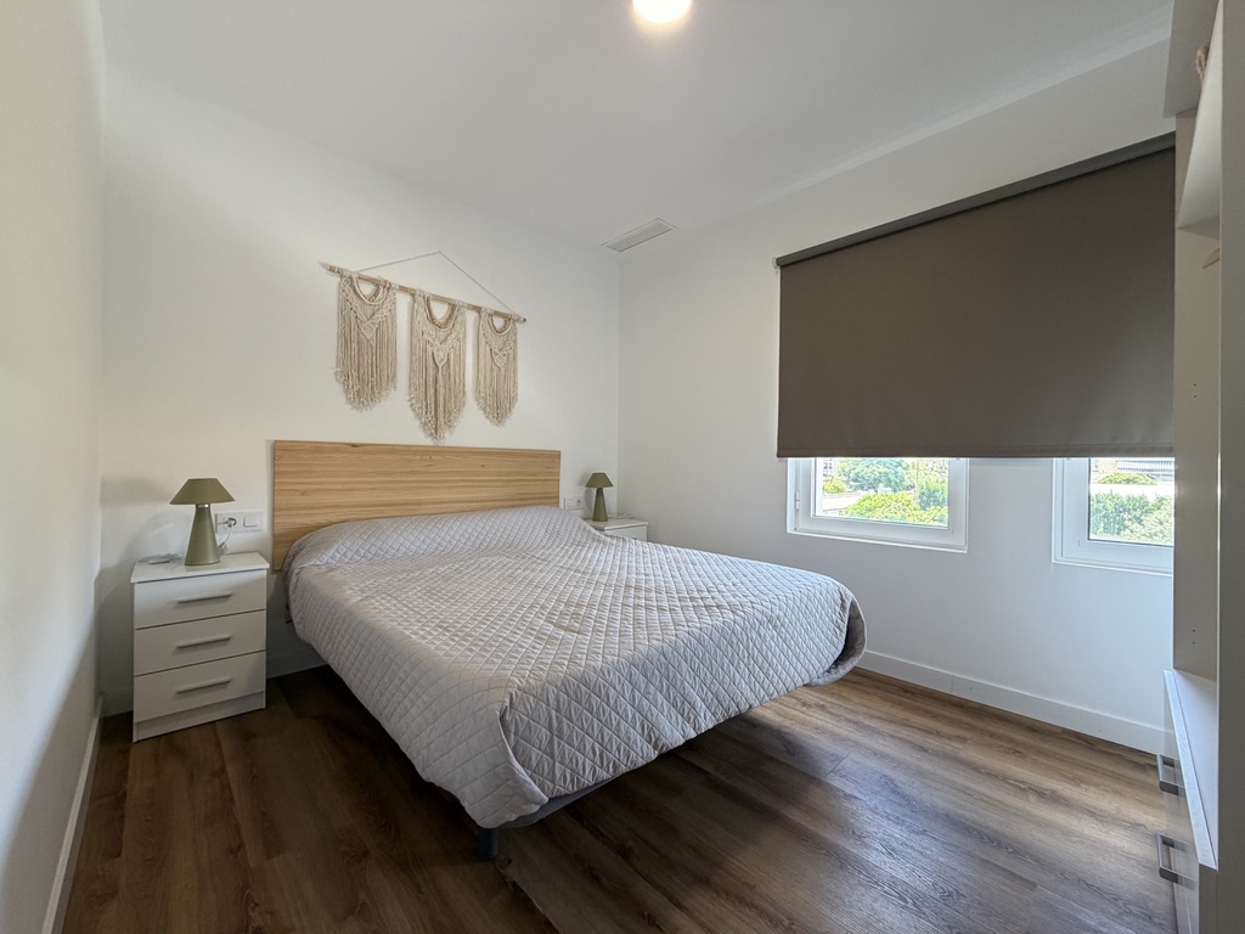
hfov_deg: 102.1
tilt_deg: -0.1
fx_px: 504
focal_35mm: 14
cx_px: 622
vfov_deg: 85.7
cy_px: 467
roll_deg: +0.3
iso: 160
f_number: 2.2
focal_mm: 2.22
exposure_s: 1/100
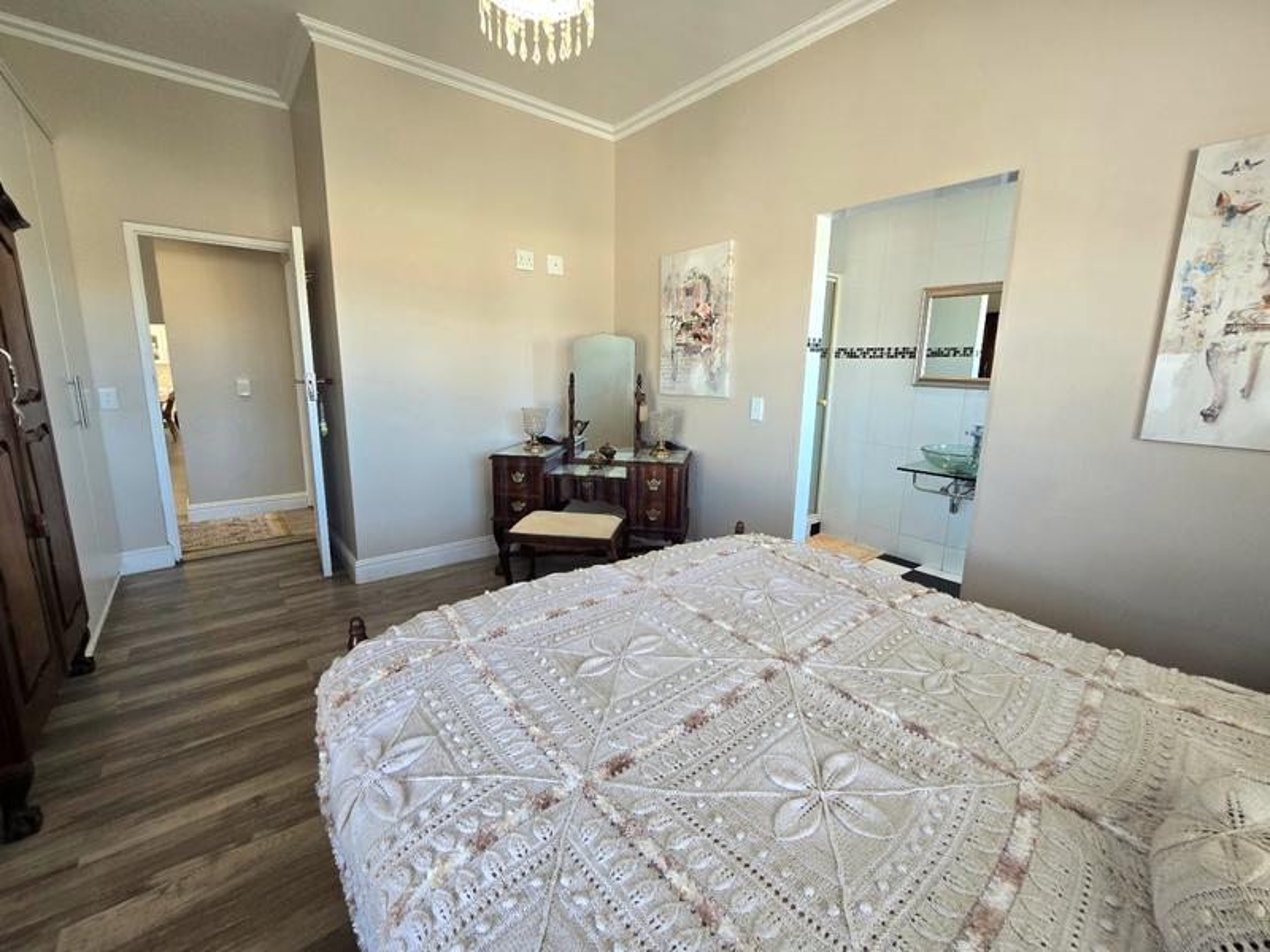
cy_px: 476
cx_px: 635
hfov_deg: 106.2
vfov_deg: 89.9
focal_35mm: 13
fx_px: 477
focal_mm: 2.2
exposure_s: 1/50.3
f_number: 2.2
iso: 80
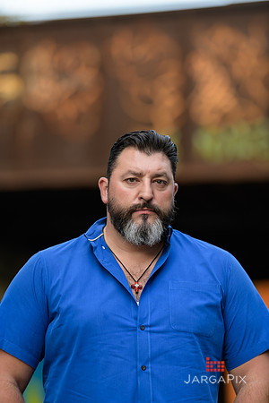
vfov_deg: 15.2
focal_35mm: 135
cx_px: 134
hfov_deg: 10.2
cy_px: 202
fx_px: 1513
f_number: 2
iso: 200
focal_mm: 135
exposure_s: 1/320
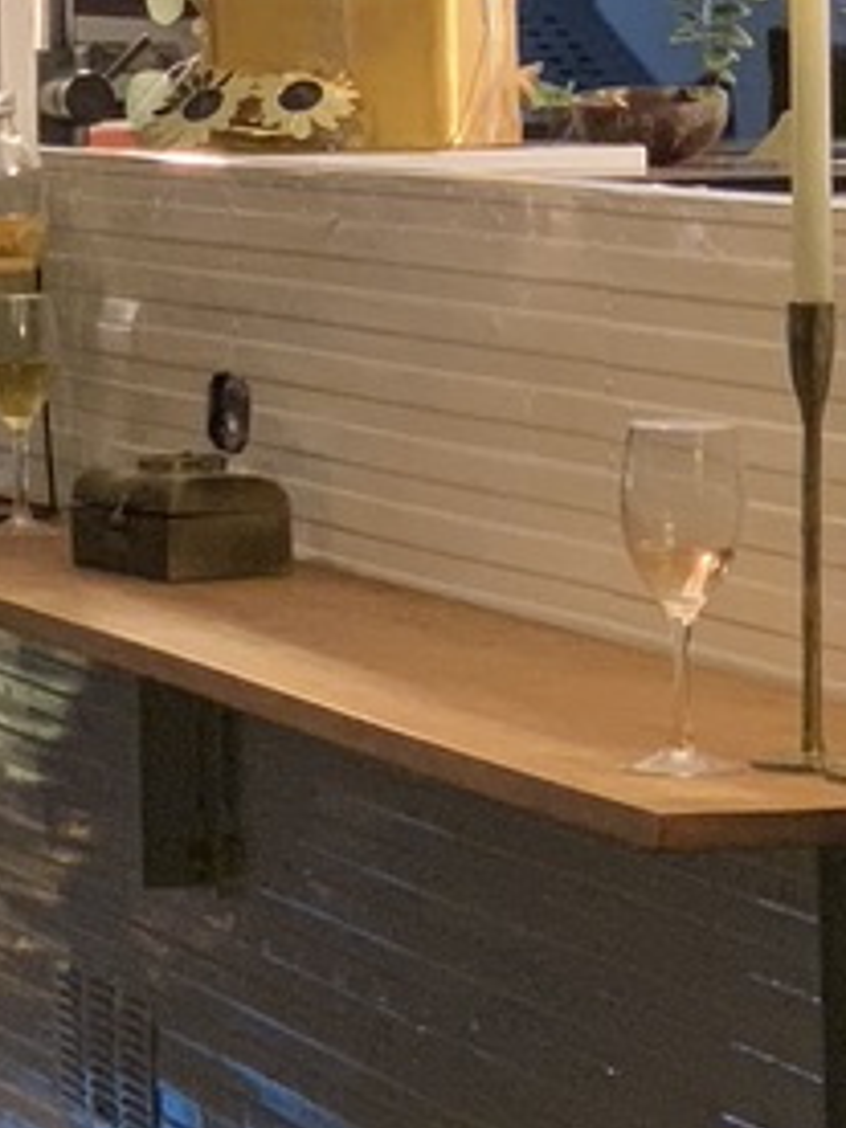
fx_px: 6289
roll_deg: +2.5
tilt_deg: -4.5
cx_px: 736
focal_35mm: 193
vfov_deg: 10.2
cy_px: 670
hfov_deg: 7.7
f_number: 2.4
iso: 640
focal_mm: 6
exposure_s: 1/25
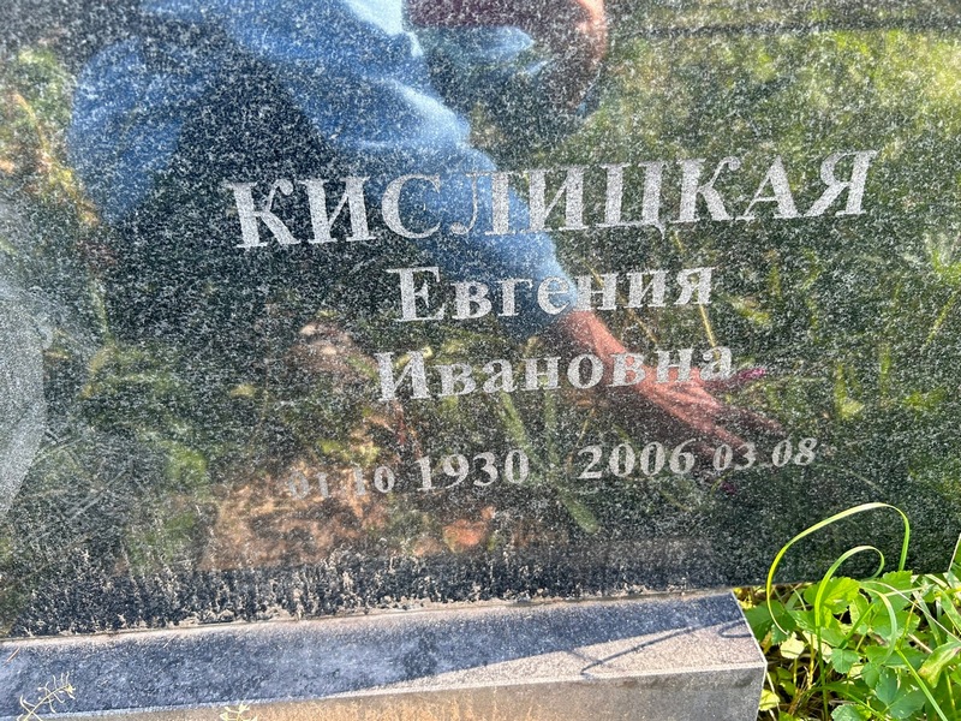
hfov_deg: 67.3
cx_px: 480
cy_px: 360
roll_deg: +0.8
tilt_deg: -26.4
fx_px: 722
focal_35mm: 26
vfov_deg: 53.1
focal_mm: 5.7
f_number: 1.5
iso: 64
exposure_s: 1/150
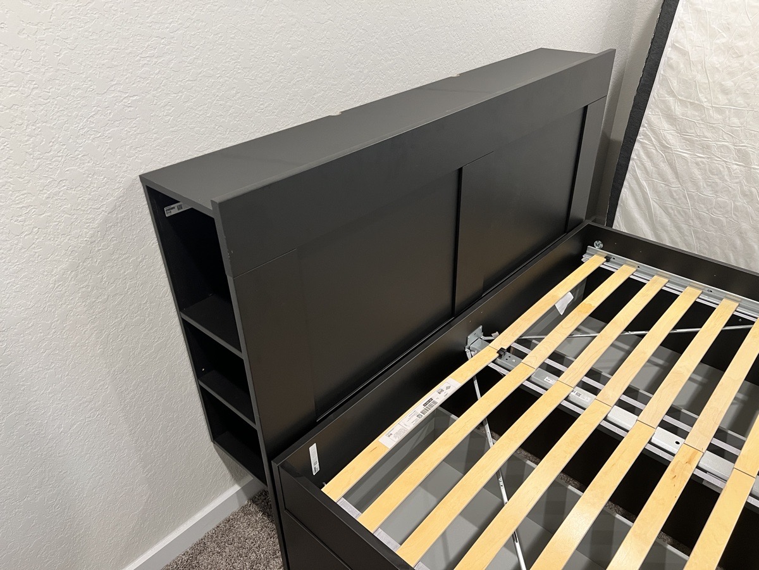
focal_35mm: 26
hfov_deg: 67.3
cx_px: 380
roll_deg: +1.1
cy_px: 285
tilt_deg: -34.3
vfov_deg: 53.1
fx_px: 570
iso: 200
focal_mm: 5.7
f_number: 1.5
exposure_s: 1/60
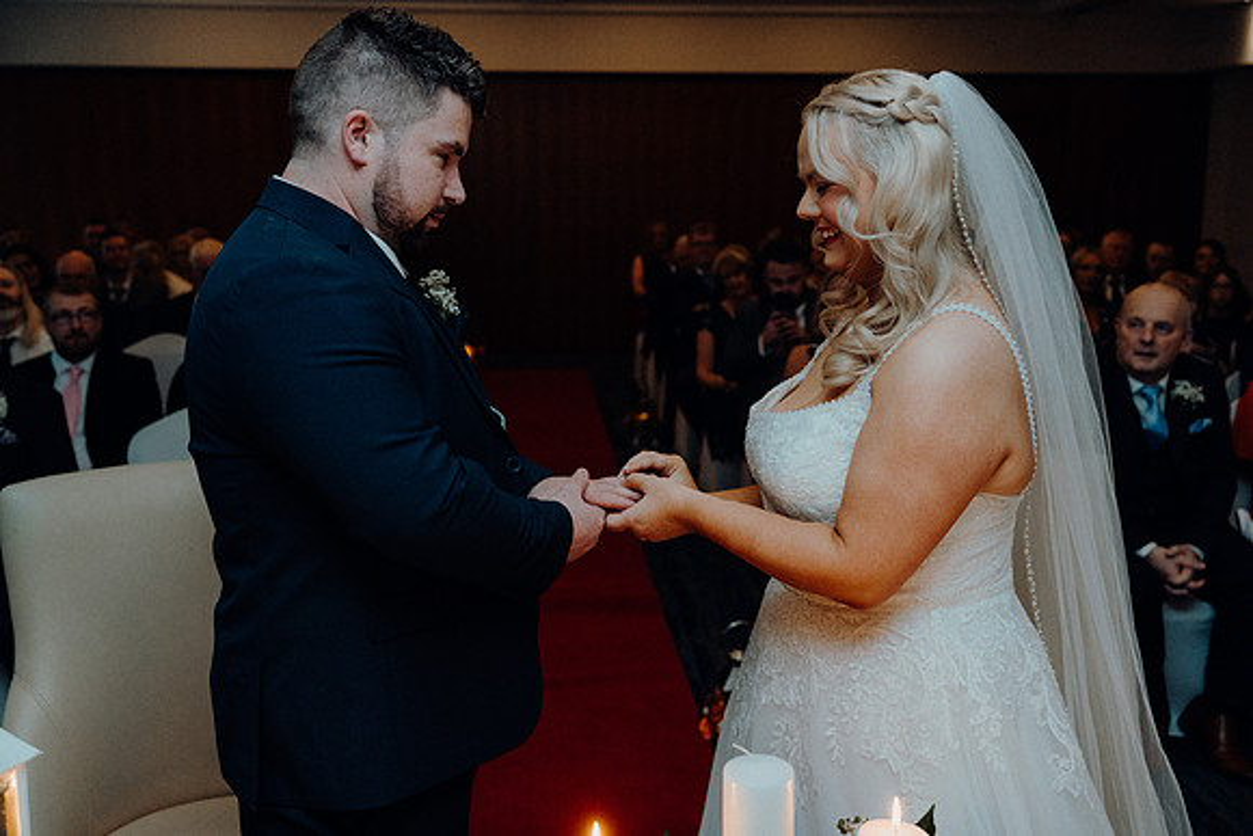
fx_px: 1323
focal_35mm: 38
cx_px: 626
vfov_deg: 35.1
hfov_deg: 50.7
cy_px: 418
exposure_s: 1/160
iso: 2500
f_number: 3.5
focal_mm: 38
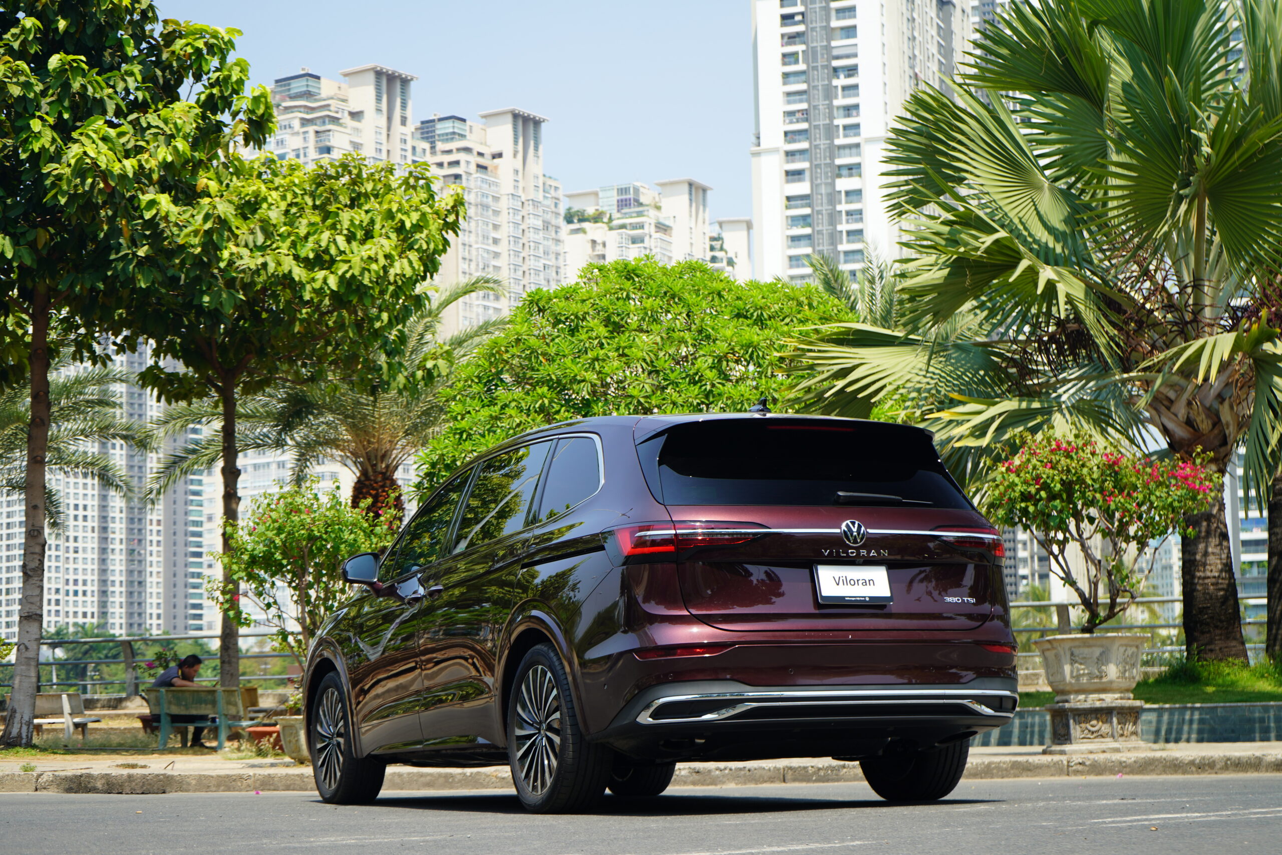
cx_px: 641
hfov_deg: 30.1
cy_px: 428
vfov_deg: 20.3
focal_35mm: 67
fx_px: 2386
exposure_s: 1/125
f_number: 5.6
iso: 100
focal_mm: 67
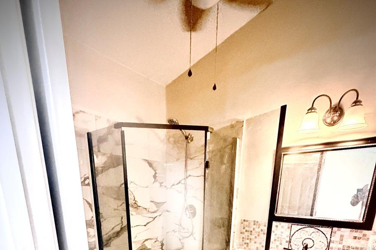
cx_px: 183
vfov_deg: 50.3
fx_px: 209
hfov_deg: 84.0
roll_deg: +2.3
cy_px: 249
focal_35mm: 20
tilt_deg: -13.5
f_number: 2.2
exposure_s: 1/60
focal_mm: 2.22
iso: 400
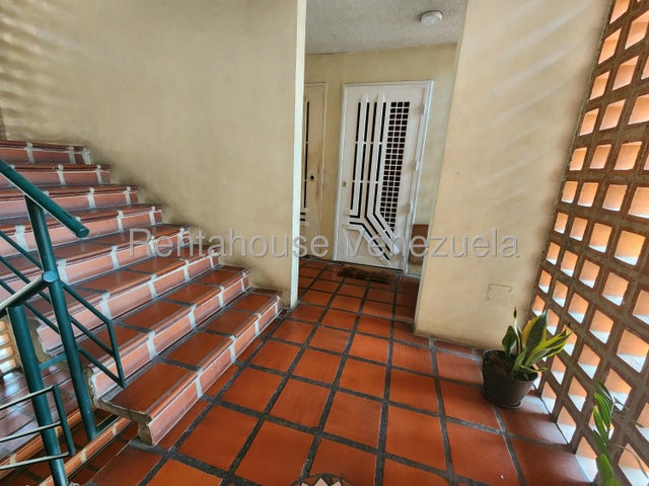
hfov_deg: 106.2
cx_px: 324
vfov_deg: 89.9
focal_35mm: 13
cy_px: 243
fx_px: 244
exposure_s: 1/60
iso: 400
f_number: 2.2
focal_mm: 2.2
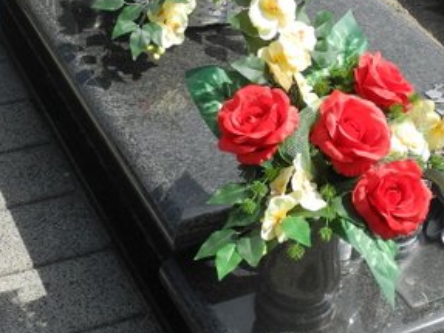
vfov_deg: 18.5
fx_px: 1000
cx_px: 184
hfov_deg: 25.0
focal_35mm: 78
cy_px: 25
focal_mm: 6
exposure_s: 1/800
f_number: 4
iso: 100
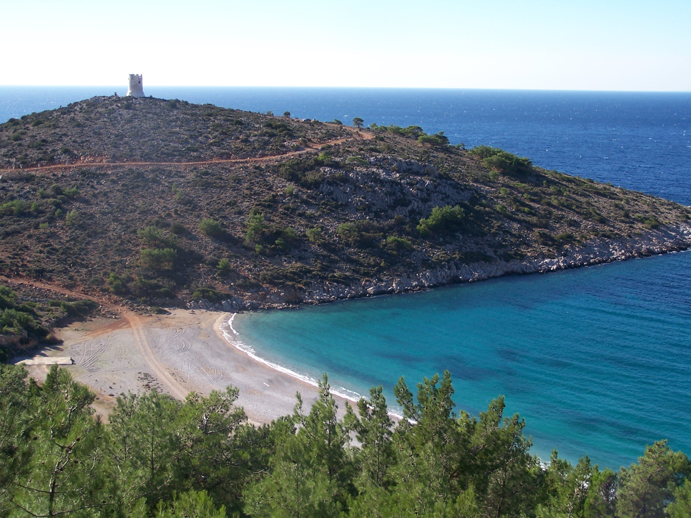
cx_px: 346
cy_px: 259
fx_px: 1018
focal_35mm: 51
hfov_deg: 37.5
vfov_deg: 28.6
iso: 80
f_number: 3
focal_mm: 8.5
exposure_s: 1/800
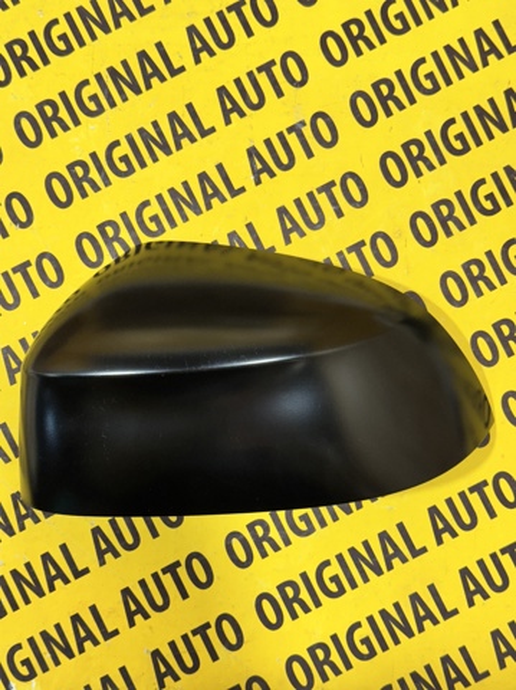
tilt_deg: -88.8
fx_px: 956
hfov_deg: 30.2
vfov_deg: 39.7
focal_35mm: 48
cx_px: 258
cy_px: 345
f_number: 1.78
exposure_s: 1/100
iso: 80
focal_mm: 6.76
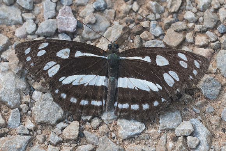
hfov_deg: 3.8
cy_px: 85
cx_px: 113
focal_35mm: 547
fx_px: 3435
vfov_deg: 2.5
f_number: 6.3
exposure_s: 1/400
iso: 1000
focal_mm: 150
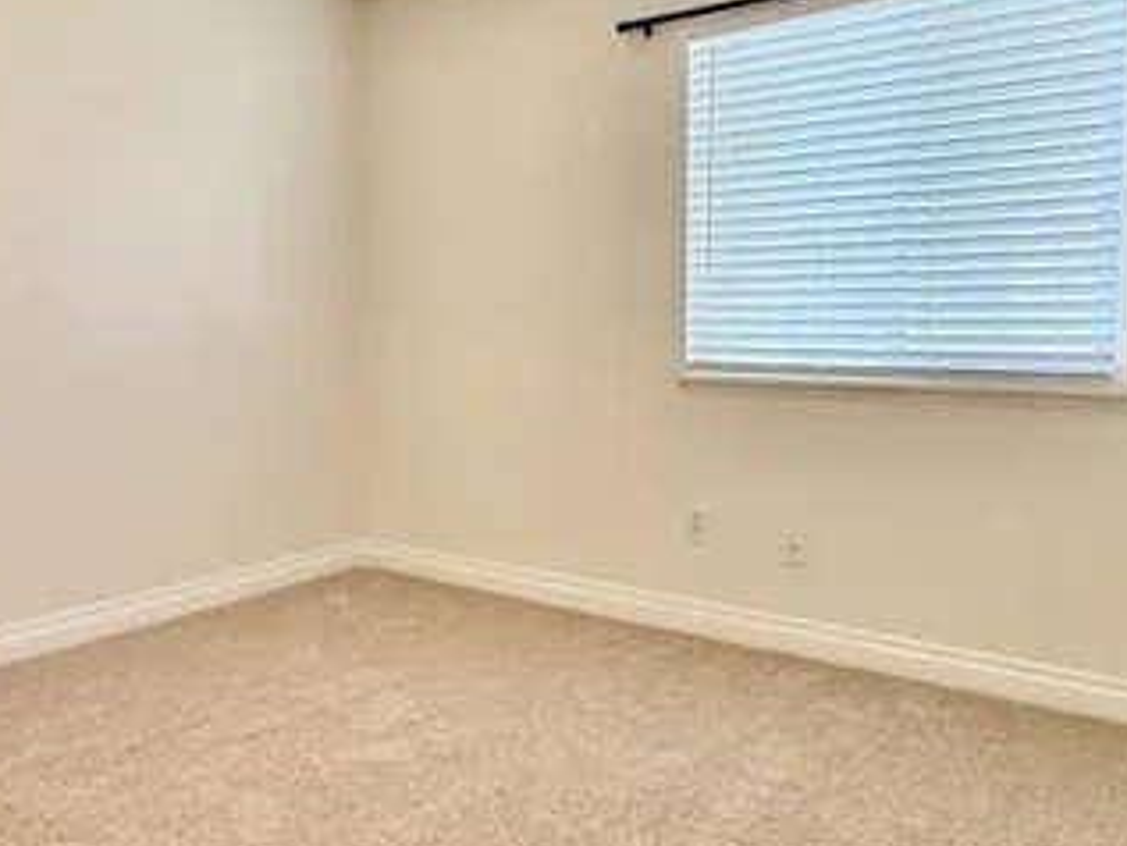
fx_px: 1075
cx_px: 315
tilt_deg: -2.9
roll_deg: +0.4
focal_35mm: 33
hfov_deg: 53.4
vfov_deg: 42.9
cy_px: 387
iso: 400
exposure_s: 1/120
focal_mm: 2.22
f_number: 2.2
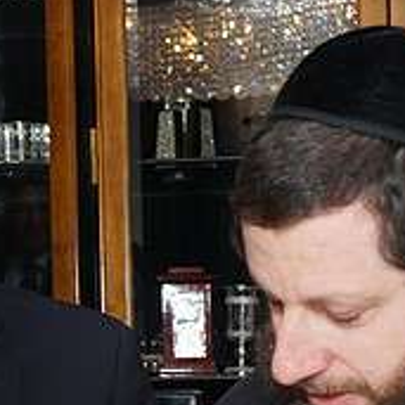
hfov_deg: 15.1
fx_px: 1522
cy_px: 446
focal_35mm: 115
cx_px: 256
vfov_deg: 14.8
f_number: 5.6
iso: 320
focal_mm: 40
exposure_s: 1/80
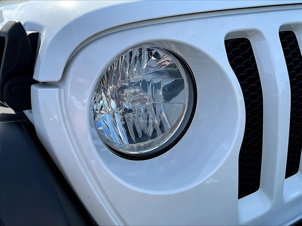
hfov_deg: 61.7
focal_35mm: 29
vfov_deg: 48.2
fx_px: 253
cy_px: 113
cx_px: 151
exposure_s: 1/997
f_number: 1.8
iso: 25
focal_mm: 3
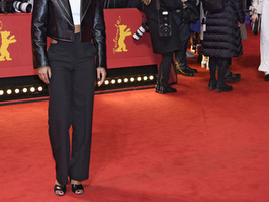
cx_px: 65
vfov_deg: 23.5
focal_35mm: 62
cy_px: 62
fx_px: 481
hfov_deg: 30.7
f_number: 3.5
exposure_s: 1/400
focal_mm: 38
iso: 800
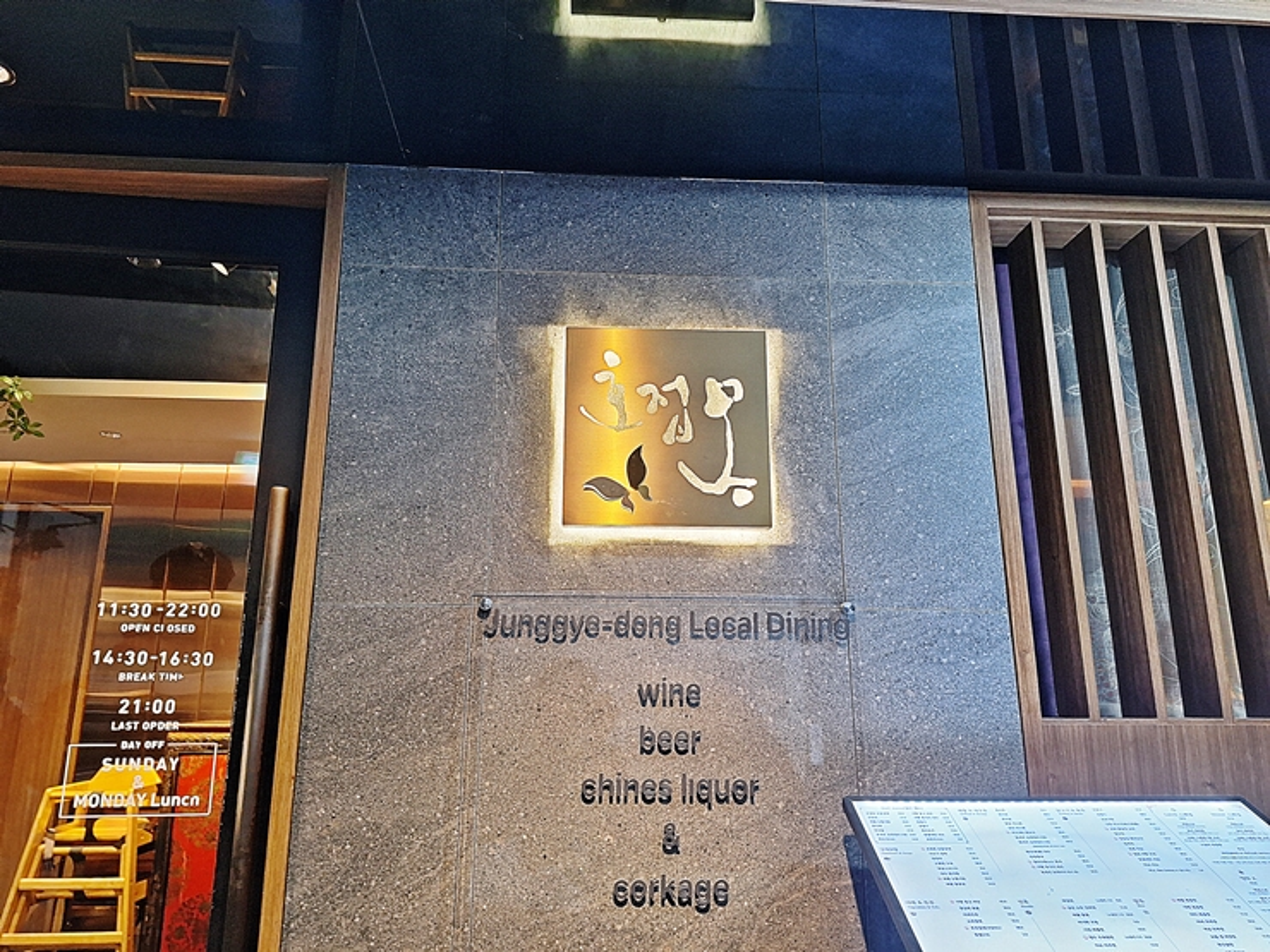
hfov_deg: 73.9
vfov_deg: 58.9
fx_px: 844
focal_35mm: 23
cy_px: 476
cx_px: 635
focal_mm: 5.54
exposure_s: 1/40
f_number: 1.8
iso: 80
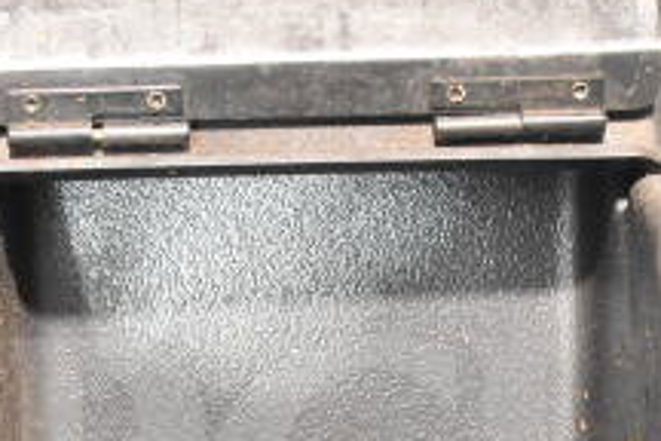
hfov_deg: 16.1
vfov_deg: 10.5
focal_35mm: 127
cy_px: 580
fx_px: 2332
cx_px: 282
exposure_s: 1/50
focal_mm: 30
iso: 9000
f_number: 4.2
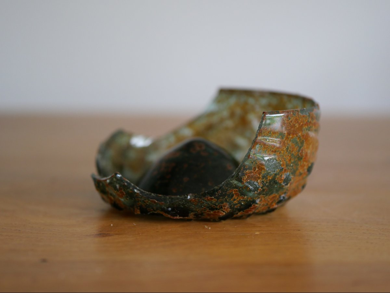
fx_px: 676
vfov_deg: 24.4
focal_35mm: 60
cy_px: 146
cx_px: 195
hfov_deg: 32.2
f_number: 2.8
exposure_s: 1/60
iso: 800
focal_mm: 30
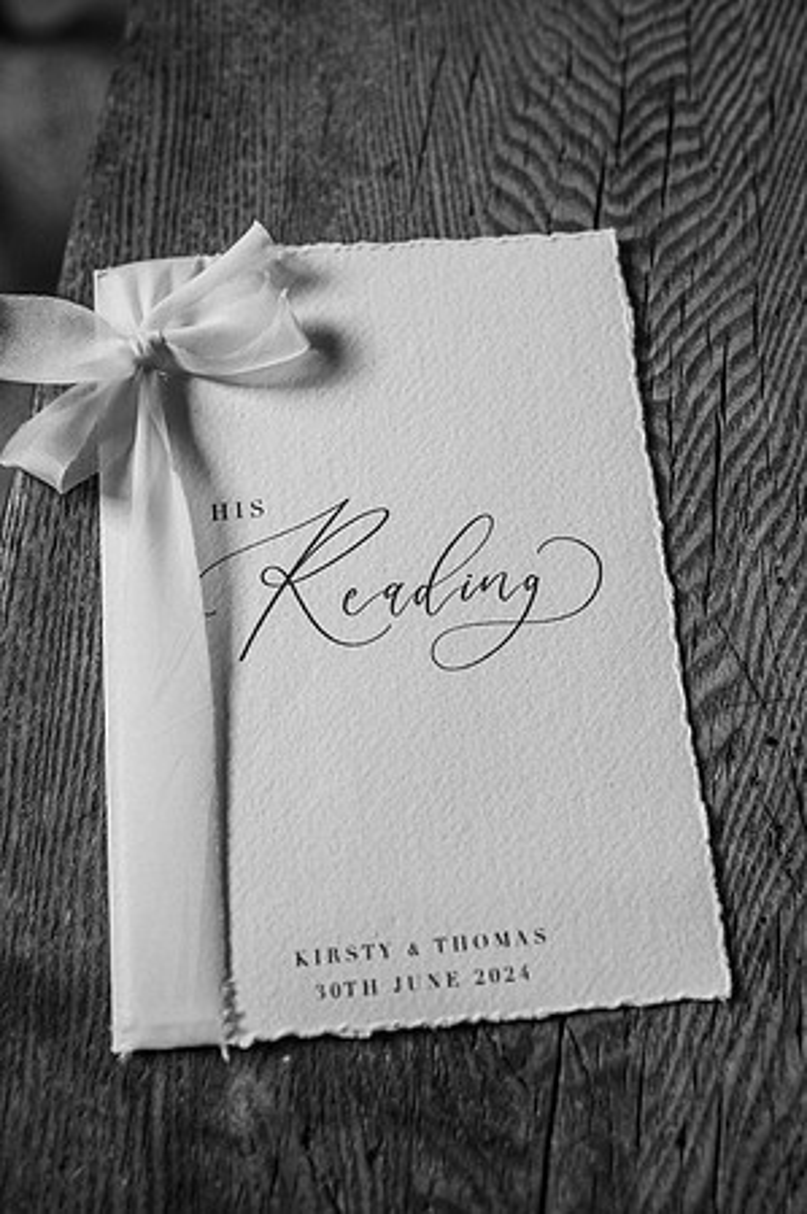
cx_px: 404
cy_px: 607
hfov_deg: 37.8
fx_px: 1180
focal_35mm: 35
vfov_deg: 54.5
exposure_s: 1/200
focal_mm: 35
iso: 900
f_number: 3.5
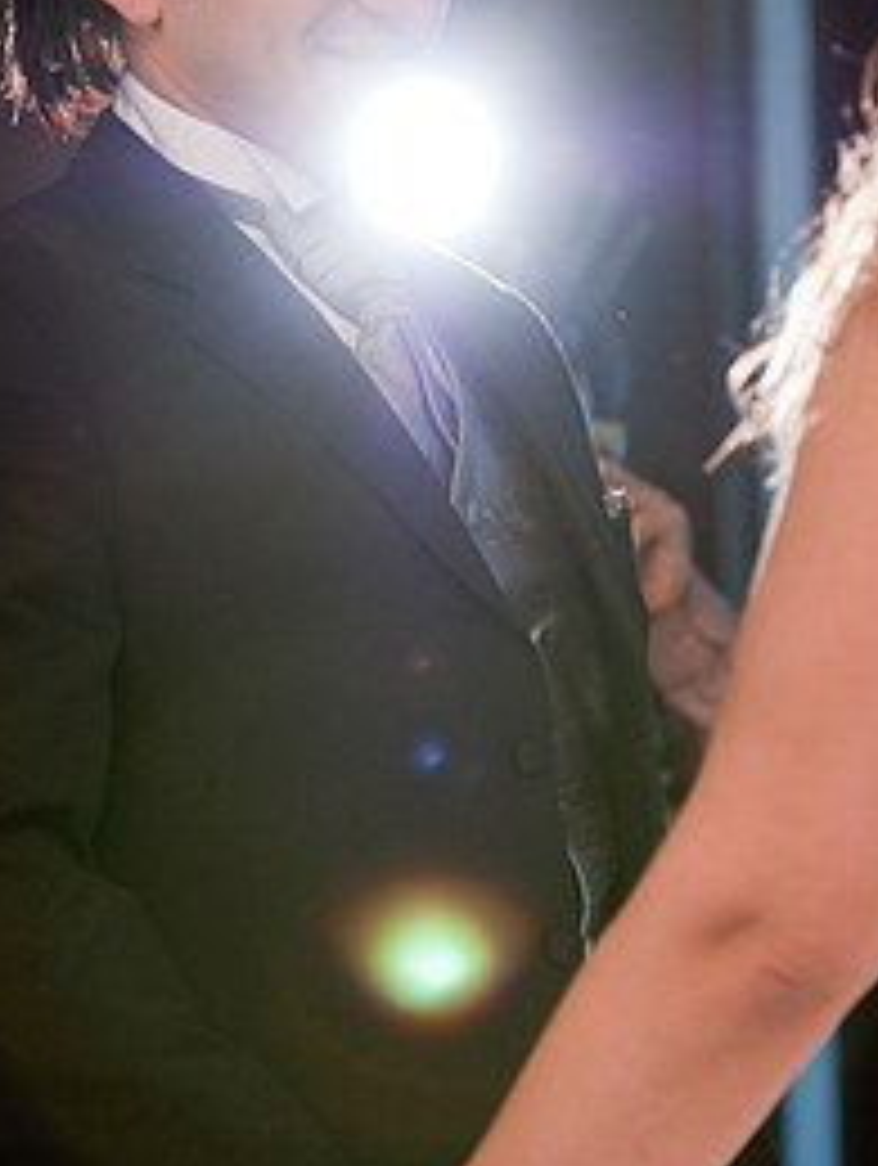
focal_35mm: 175
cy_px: 563
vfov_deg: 11.3
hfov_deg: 8.5
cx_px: 439
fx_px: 5904
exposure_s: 1/60
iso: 500
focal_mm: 70
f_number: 2.8
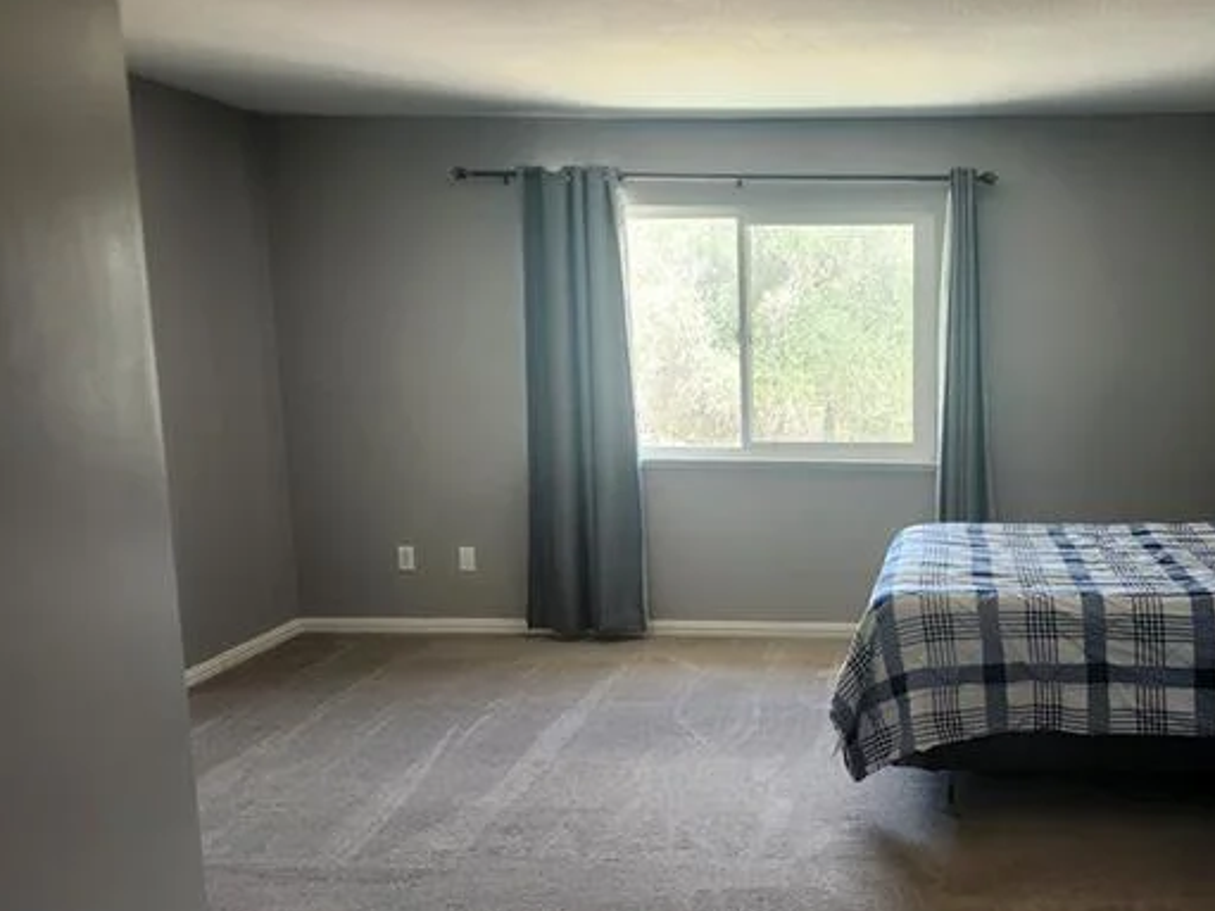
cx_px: 923
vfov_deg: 39.4
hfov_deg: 49.2
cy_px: 557
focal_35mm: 36
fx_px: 1263
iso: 200
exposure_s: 1/120
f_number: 1.8
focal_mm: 5.54
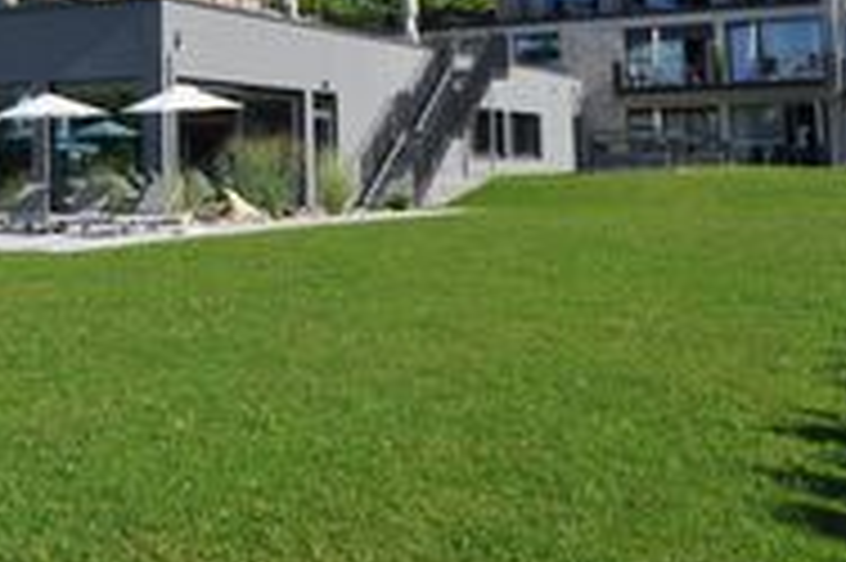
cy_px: -25
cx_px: 40
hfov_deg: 31.9
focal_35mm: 59
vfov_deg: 21.9
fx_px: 1385
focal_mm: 18
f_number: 10
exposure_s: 1/400
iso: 200
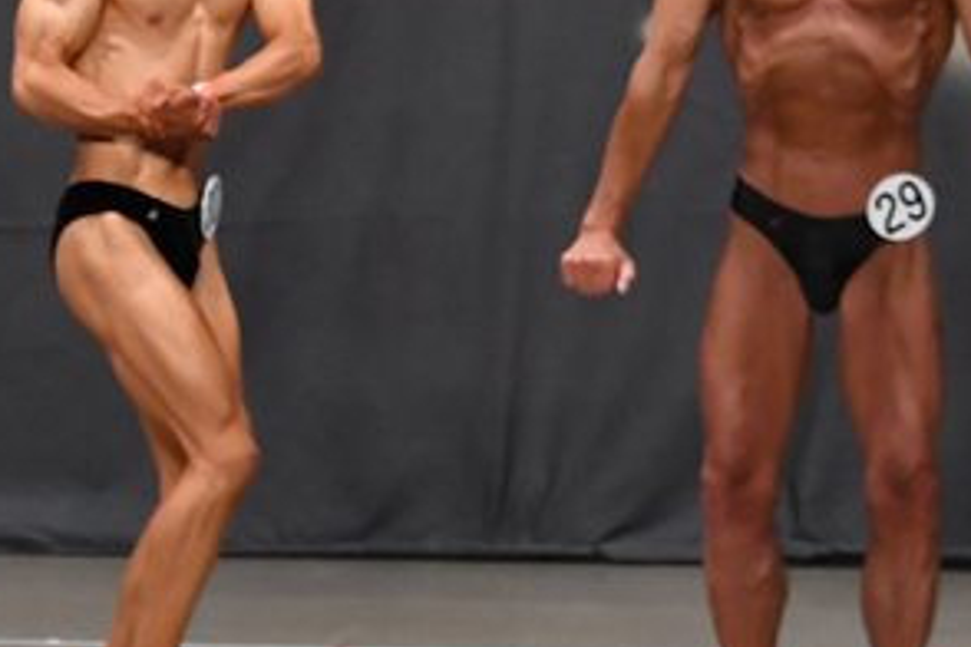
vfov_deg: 3.5
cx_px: -140
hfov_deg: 5.3
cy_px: 175
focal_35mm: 388
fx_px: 10464
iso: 5000
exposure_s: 1/400
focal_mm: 98
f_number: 5.6
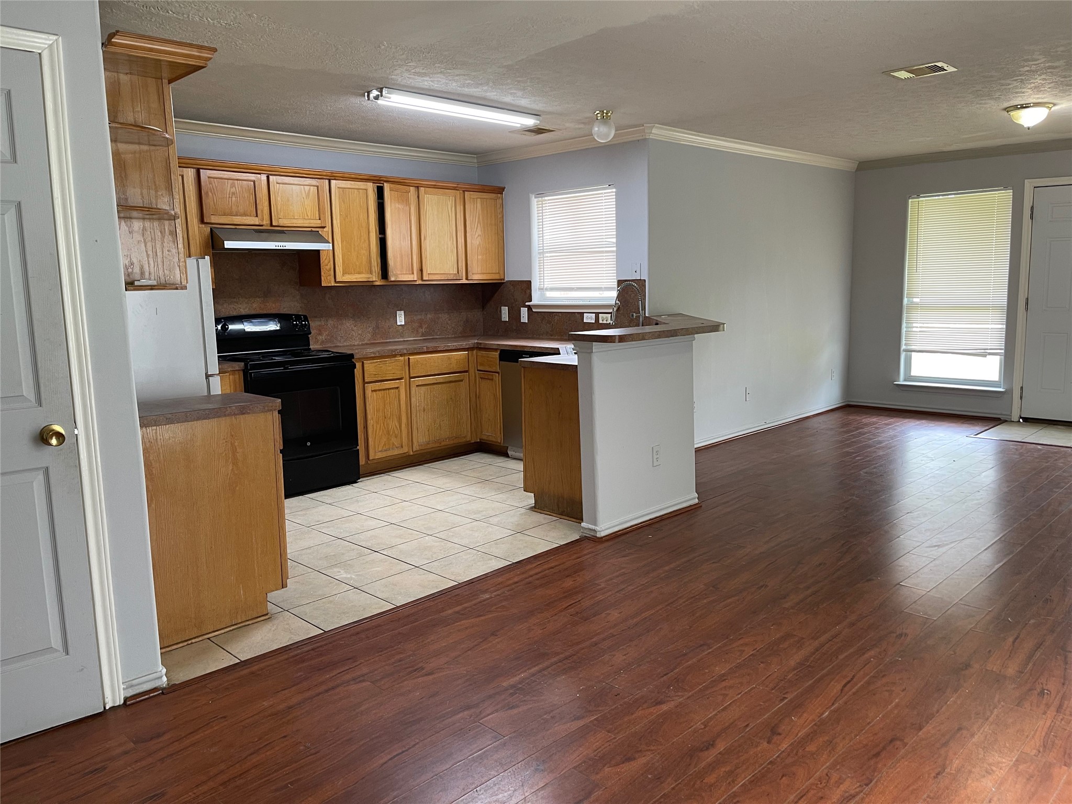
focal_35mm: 25
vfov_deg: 54.9
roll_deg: +1.1
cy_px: 402
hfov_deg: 69.4
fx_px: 774
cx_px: 536
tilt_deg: -8.1
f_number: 1.6
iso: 80
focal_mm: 5.1
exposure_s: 1/60
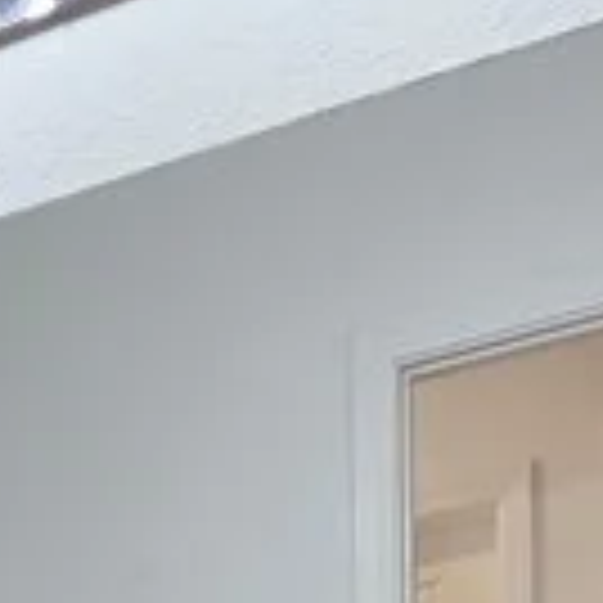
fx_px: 1734
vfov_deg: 13.7
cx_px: -387
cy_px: 1476
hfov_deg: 17.1
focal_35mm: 88
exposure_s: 1/60
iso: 80
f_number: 2.2
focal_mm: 2.2
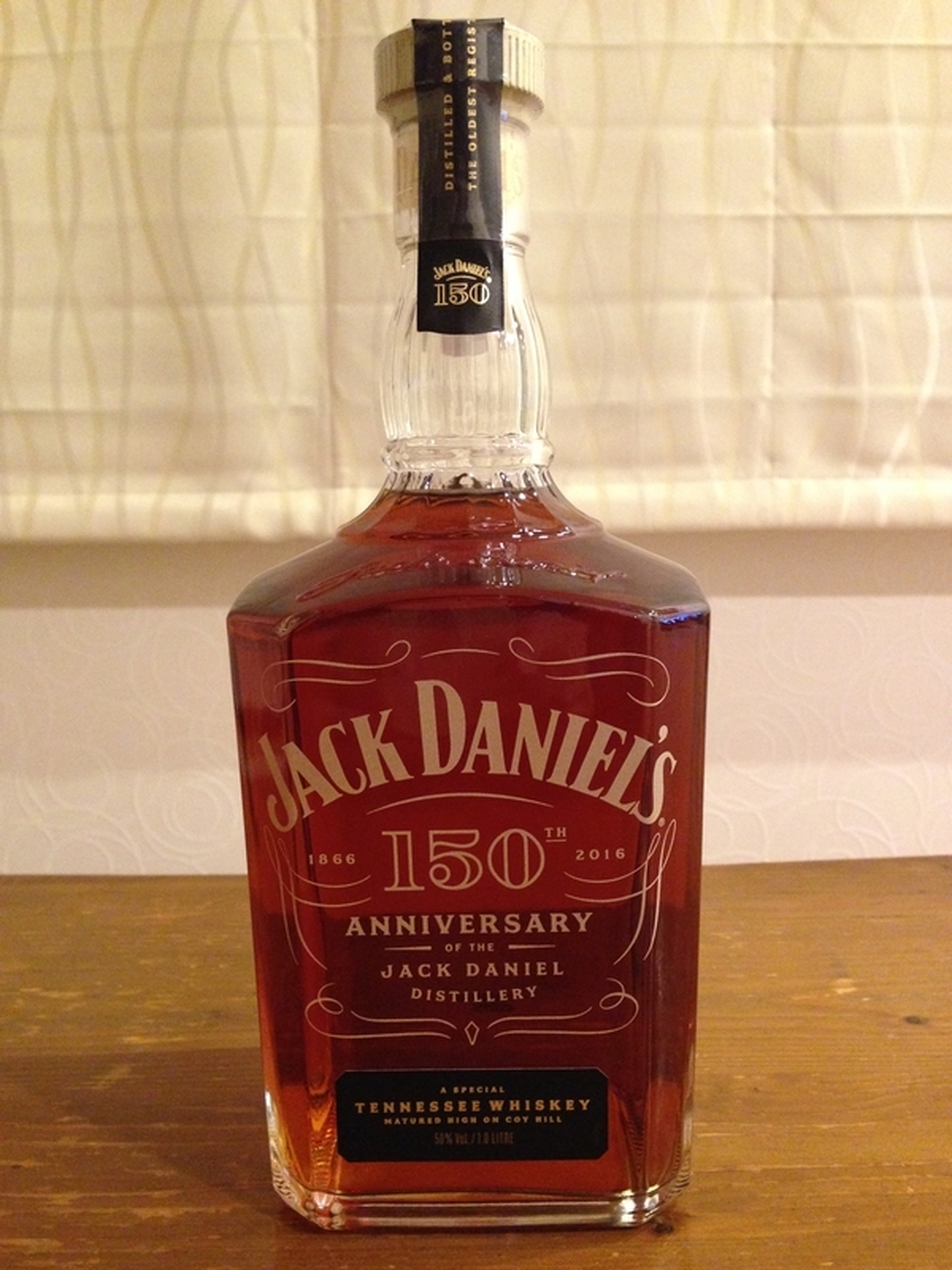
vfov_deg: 55.4
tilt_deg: -6.6
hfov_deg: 42.9
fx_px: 1210
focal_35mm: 33
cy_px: 635
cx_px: 476
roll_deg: +1.4
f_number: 2.4
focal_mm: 4.12
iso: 400
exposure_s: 1/15
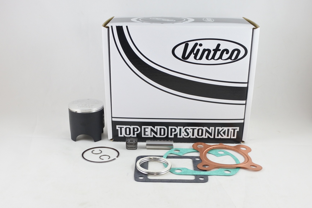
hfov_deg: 58.7
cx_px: 156
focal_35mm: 32
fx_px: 277
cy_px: 104
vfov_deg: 41.1
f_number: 3.8
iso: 400
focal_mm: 12.1
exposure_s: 1/125
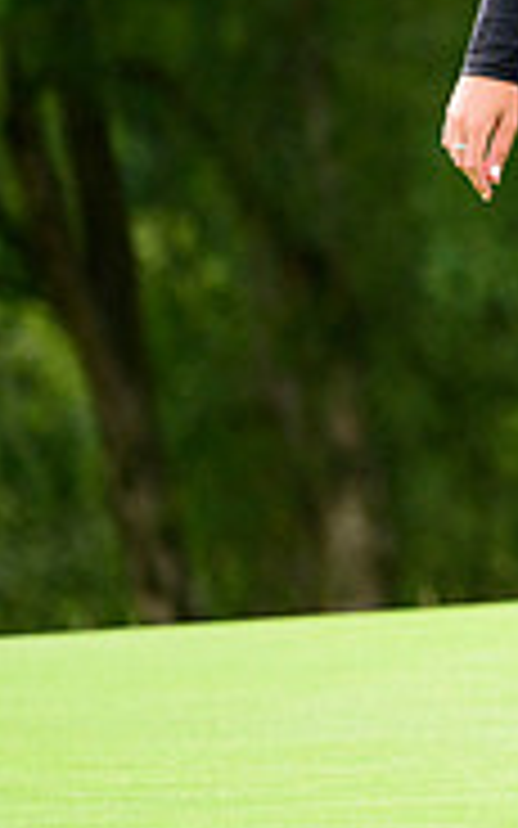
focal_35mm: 804
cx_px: 1302
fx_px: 18160
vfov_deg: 2.6
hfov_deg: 1.6
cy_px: 115
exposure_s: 1/640
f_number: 5.6
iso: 800
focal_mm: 250
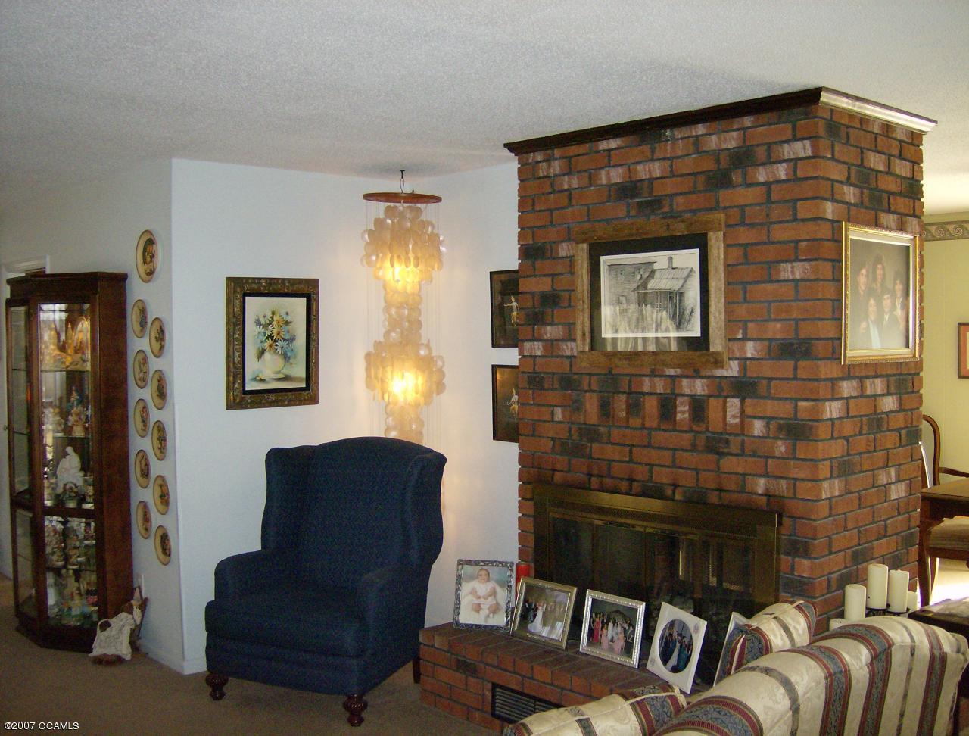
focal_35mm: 36
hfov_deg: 51.2
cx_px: 484
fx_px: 1012
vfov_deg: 39.9
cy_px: 368
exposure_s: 1/60
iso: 200
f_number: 2.8
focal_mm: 6
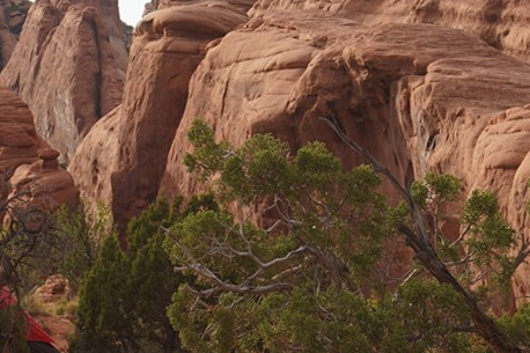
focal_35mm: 236
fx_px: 3473
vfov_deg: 5.8
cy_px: 197
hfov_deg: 8.7
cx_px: 171
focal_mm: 54
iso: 200
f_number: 11
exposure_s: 1/100
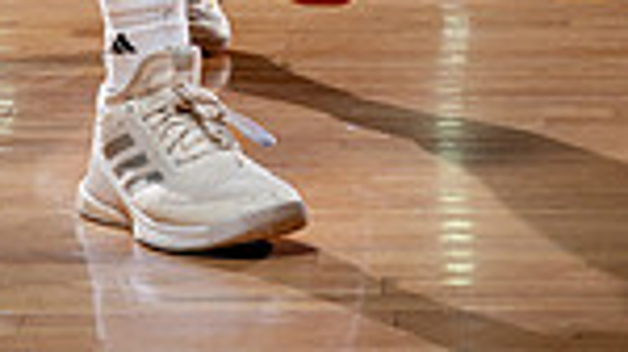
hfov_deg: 9.6
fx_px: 3709
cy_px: -577
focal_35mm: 223
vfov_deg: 5.2
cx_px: 584
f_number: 5.6
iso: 250
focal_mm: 35
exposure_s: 1/250
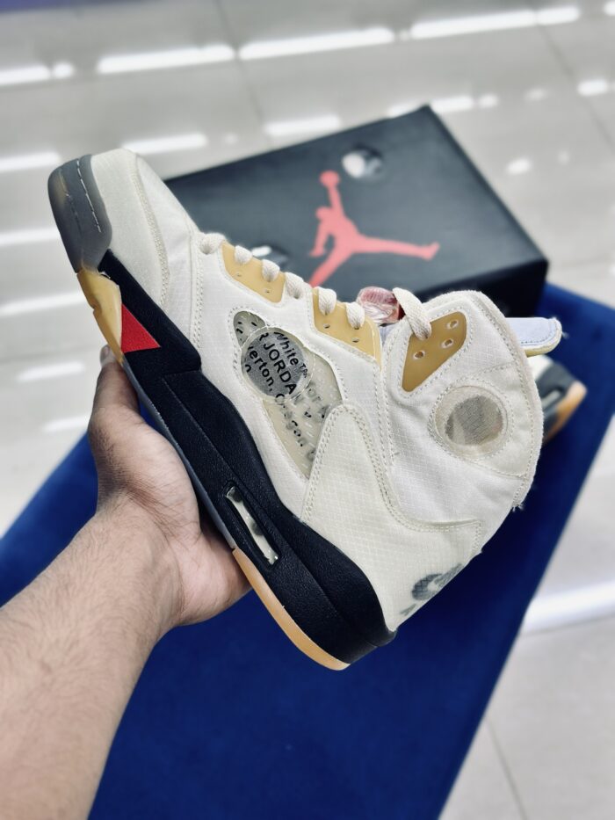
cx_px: 308
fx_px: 1137
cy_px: 410
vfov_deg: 39.7
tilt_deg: -54.2
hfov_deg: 30.3
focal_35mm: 48
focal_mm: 6.86
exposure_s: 1/100
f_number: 1.78
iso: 64
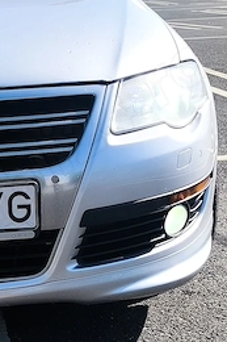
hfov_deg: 14.1
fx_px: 871
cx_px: -88
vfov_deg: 22.2
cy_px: 175
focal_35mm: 92
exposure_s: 1/1099
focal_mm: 6.14
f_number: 1.65
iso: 50
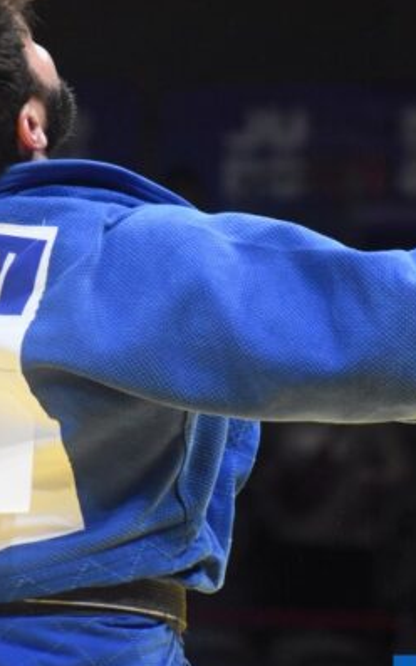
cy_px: 334
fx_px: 9926
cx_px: 64
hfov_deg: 2.4
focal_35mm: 547
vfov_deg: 3.8
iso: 3200
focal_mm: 185
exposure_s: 1/1000
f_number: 5.6
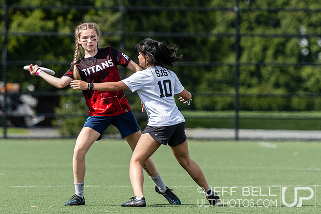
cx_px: 109
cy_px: 78
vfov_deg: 2.8
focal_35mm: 483
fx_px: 4312
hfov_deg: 4.3
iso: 200
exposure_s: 1/2500
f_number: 2.8
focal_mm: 200
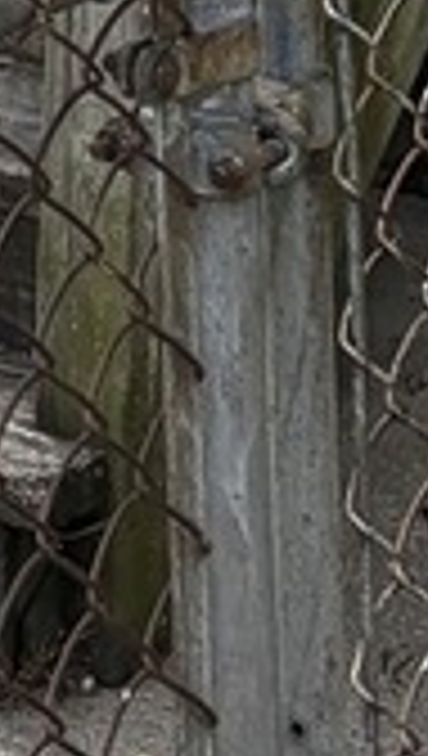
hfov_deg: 6.4
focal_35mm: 182
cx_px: -518
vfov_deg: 9.8
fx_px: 3657
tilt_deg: +5.6
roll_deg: +0.3
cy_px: -1305
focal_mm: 5.96
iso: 64
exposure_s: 1/1848
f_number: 1.6
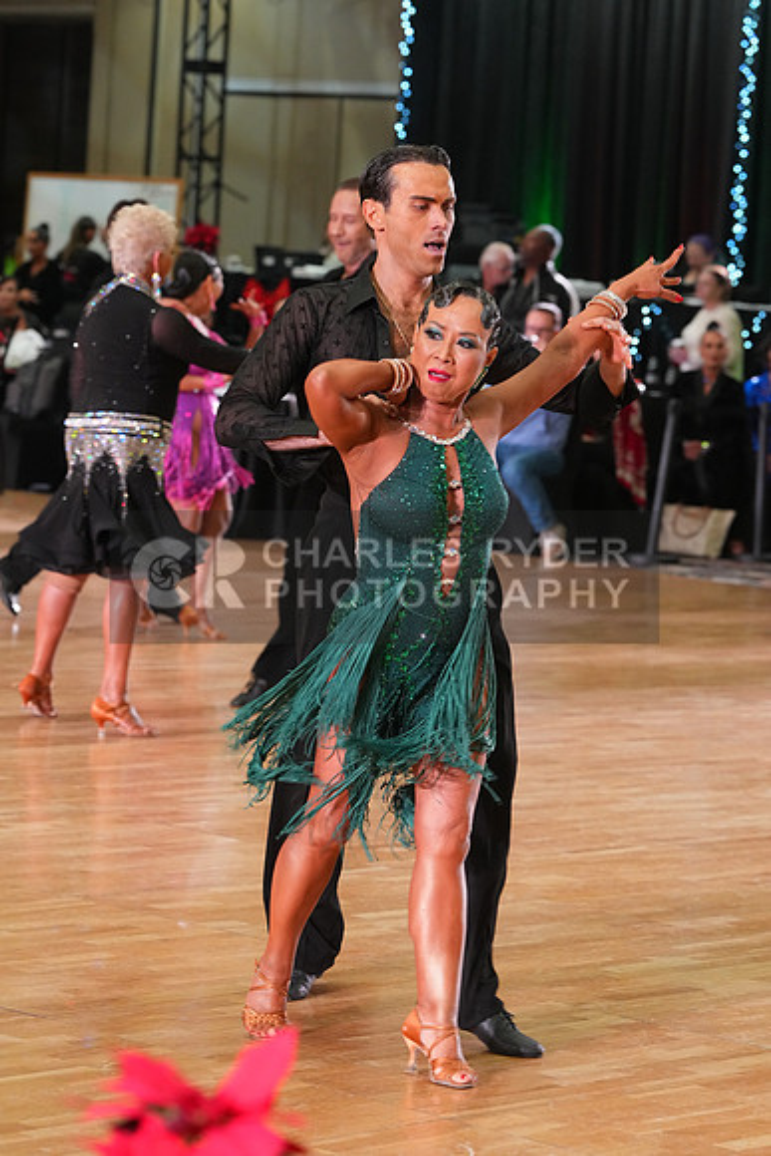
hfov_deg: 10.7
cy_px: 578
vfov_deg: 16.0
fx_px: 4109
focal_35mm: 128
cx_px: 386
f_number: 5.6
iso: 4000
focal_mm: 128
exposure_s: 1/200
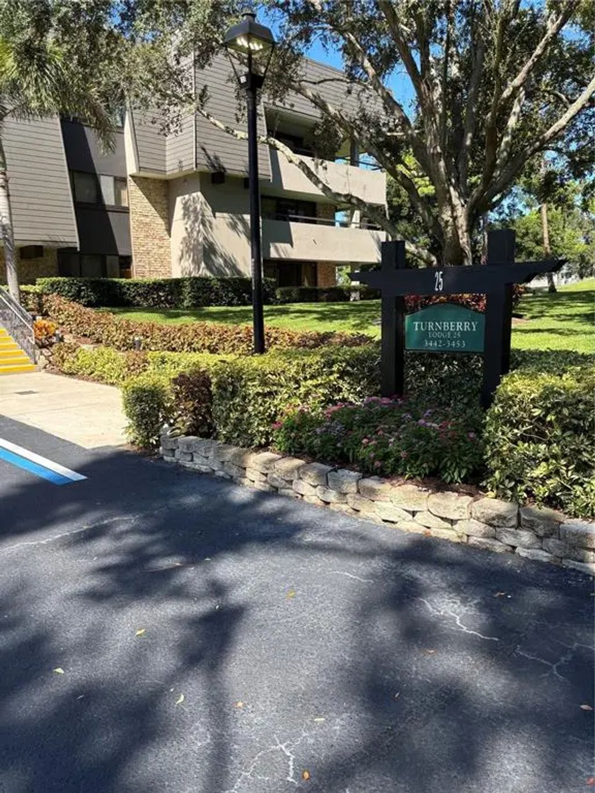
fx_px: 596
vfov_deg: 67.3
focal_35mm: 26
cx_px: 298
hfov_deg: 53.1
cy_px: 396
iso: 50
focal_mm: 5.96
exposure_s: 1/961
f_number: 1.6
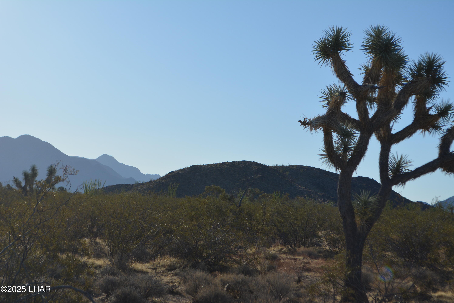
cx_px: 227
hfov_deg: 24.6
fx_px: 1041
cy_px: 152
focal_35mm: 82
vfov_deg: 16.6
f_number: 8
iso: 400
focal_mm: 55
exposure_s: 1/2000
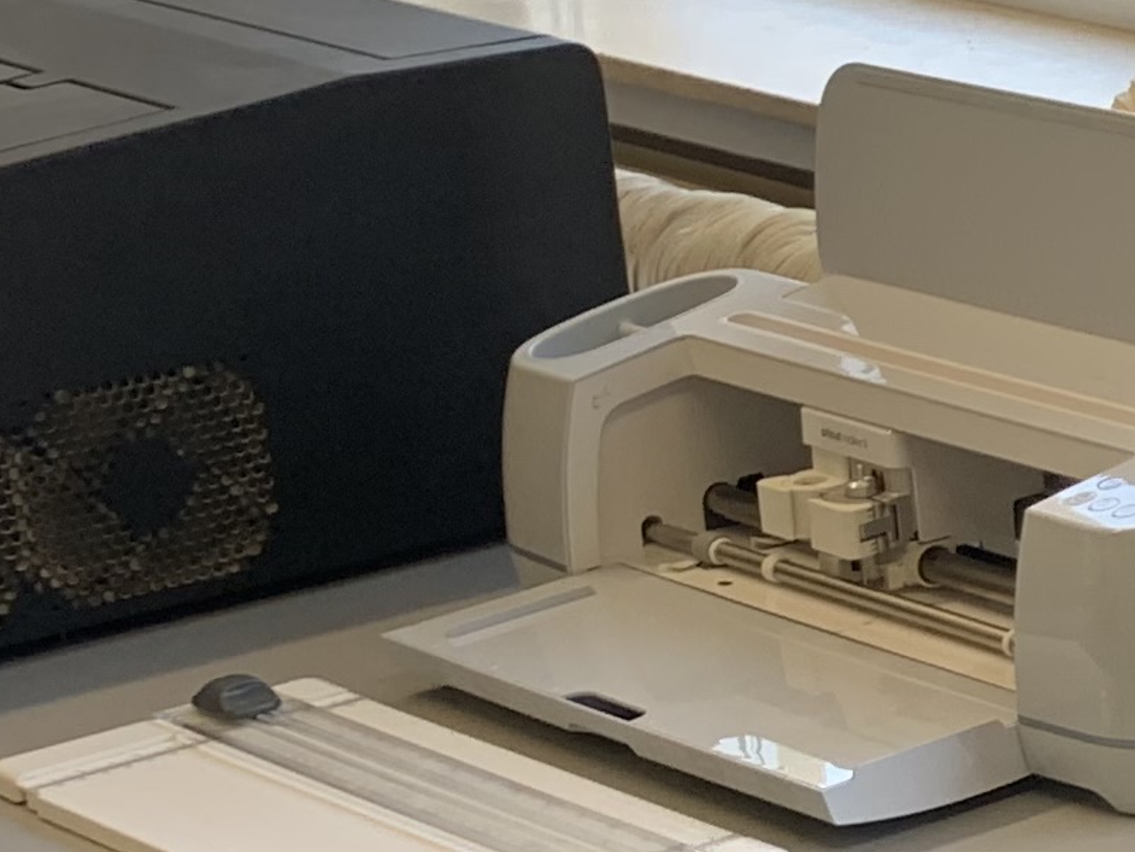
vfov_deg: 11.3
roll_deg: +1.0
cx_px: 2552
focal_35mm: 131
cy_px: 417
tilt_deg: -15.3
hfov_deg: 12.5
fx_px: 4295
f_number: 1.8
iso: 64
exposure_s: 1/121
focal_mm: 4.25
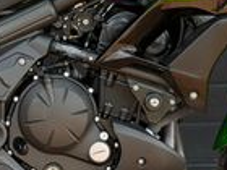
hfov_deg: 9.0
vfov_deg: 6.8
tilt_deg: -13.1
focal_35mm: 219
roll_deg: +1.3
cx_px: -10
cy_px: 40
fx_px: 1436
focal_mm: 6.76
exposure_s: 1/657
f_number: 1.78
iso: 80
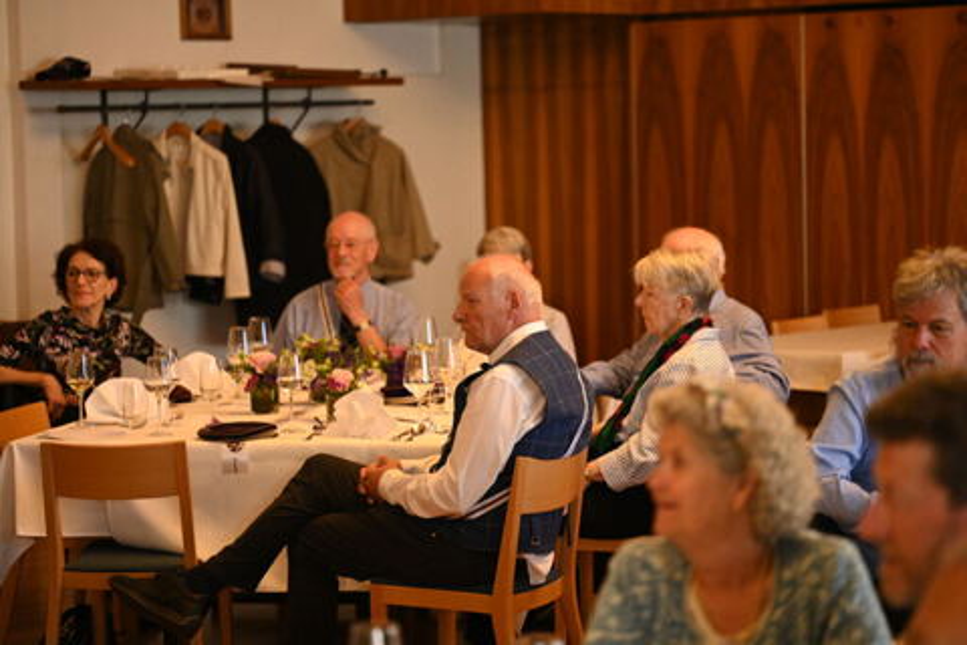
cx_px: 484
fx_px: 2820
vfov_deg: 13.0
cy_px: 322
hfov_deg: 19.5
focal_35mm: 105
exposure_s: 1/1250
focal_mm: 105
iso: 5000
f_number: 2.8
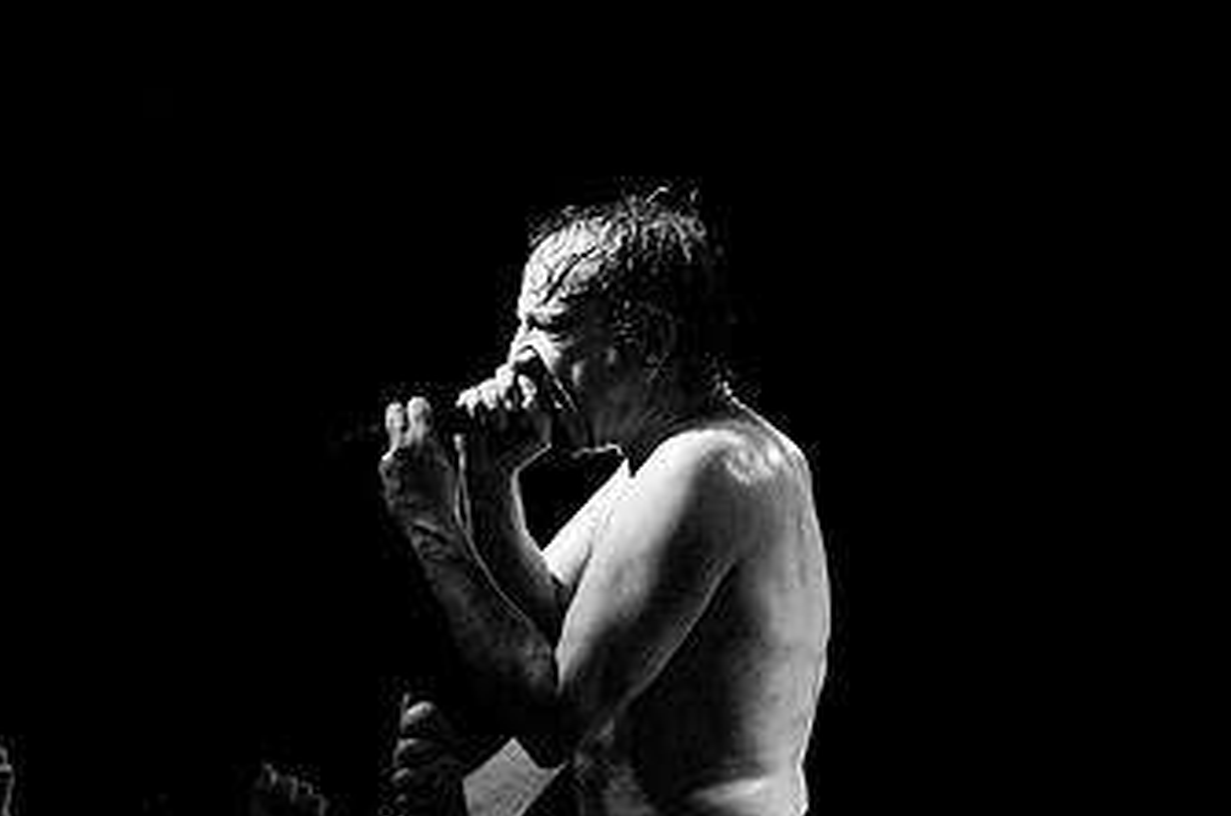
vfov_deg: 17.4
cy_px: 531
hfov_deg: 25.9
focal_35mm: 78
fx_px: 2662
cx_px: 386
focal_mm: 30
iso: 1000
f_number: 3.2
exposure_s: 1/250
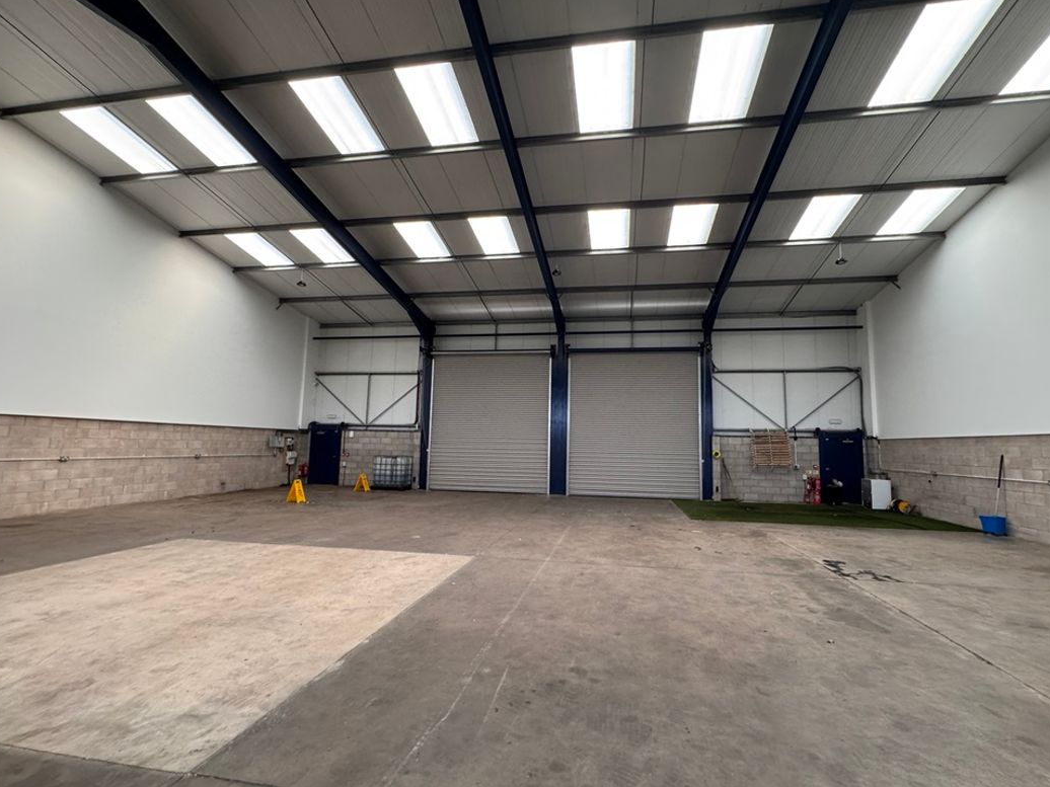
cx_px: 548
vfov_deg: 81.7
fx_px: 455
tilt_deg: +5.1
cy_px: 400
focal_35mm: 15
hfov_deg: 98.1
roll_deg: -0.3
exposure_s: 1/99
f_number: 2.2
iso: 320
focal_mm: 2.22
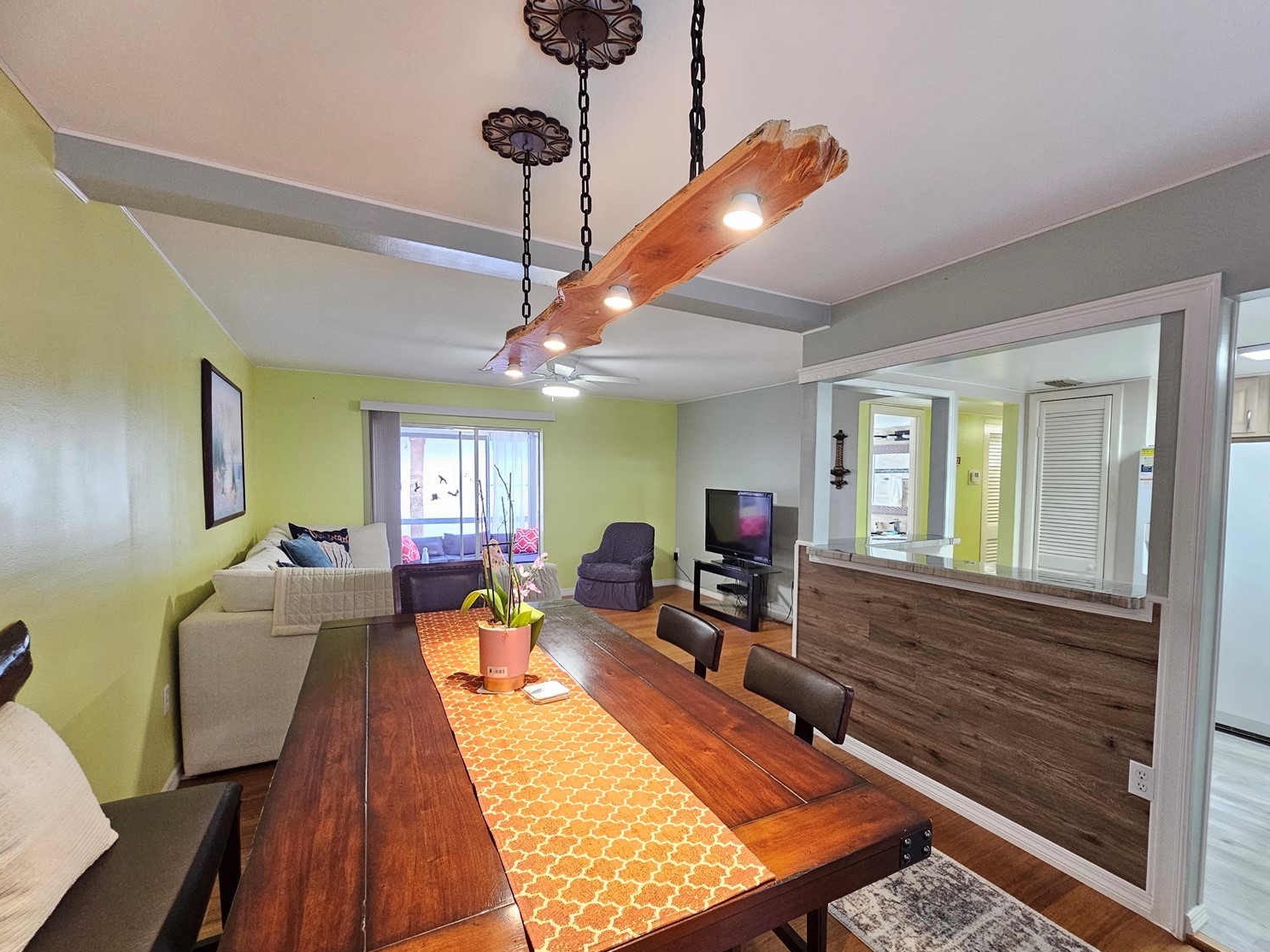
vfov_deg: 85.6
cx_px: 667
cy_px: 498
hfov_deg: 102.0
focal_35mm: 14
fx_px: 514
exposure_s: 1/40
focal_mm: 2.2
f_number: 2.2
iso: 400
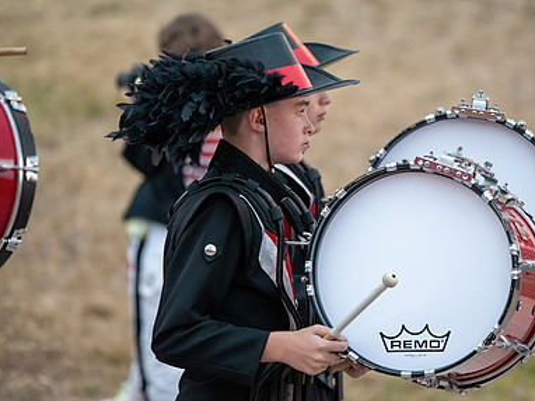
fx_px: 4062
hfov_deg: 7.5
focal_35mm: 263
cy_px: 169
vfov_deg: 5.6
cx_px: 307
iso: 6400
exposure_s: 1/320
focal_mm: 180
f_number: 2.8
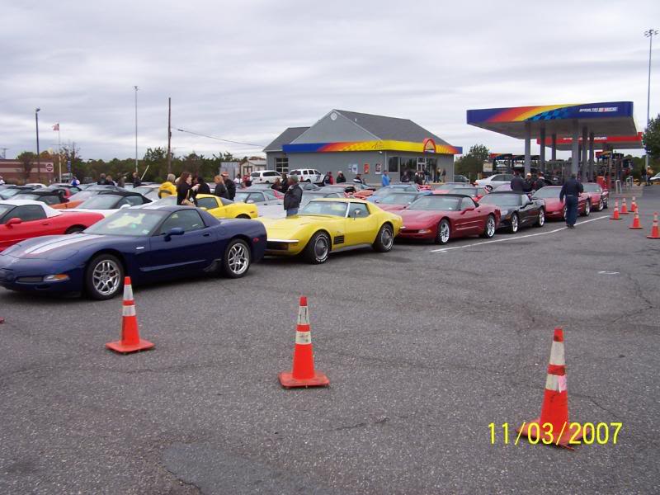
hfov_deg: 49.0
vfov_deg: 37.7
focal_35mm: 38
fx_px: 725
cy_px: 248
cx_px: 330
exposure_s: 1/250
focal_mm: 6.3
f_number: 2.8
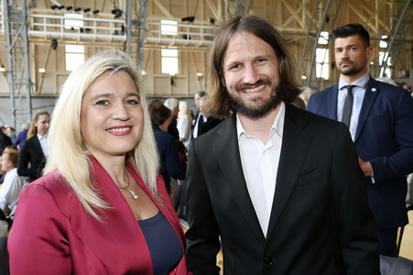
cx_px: 206
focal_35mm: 35
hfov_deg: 54.5
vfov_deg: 37.8
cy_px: 138
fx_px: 401
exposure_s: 1/160
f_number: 6.3
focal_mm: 35
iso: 800
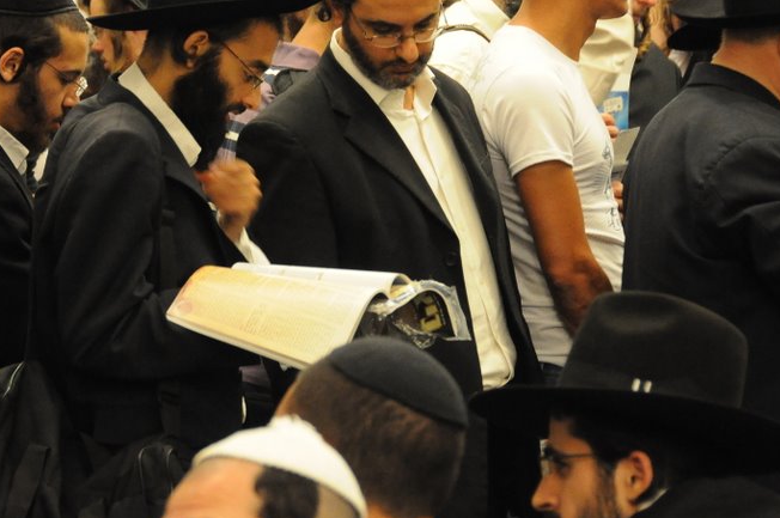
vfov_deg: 6.1
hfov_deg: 9.2
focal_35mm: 224
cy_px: 176
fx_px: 4843
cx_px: 257
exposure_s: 1/30
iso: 2500
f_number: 5.3
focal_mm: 95
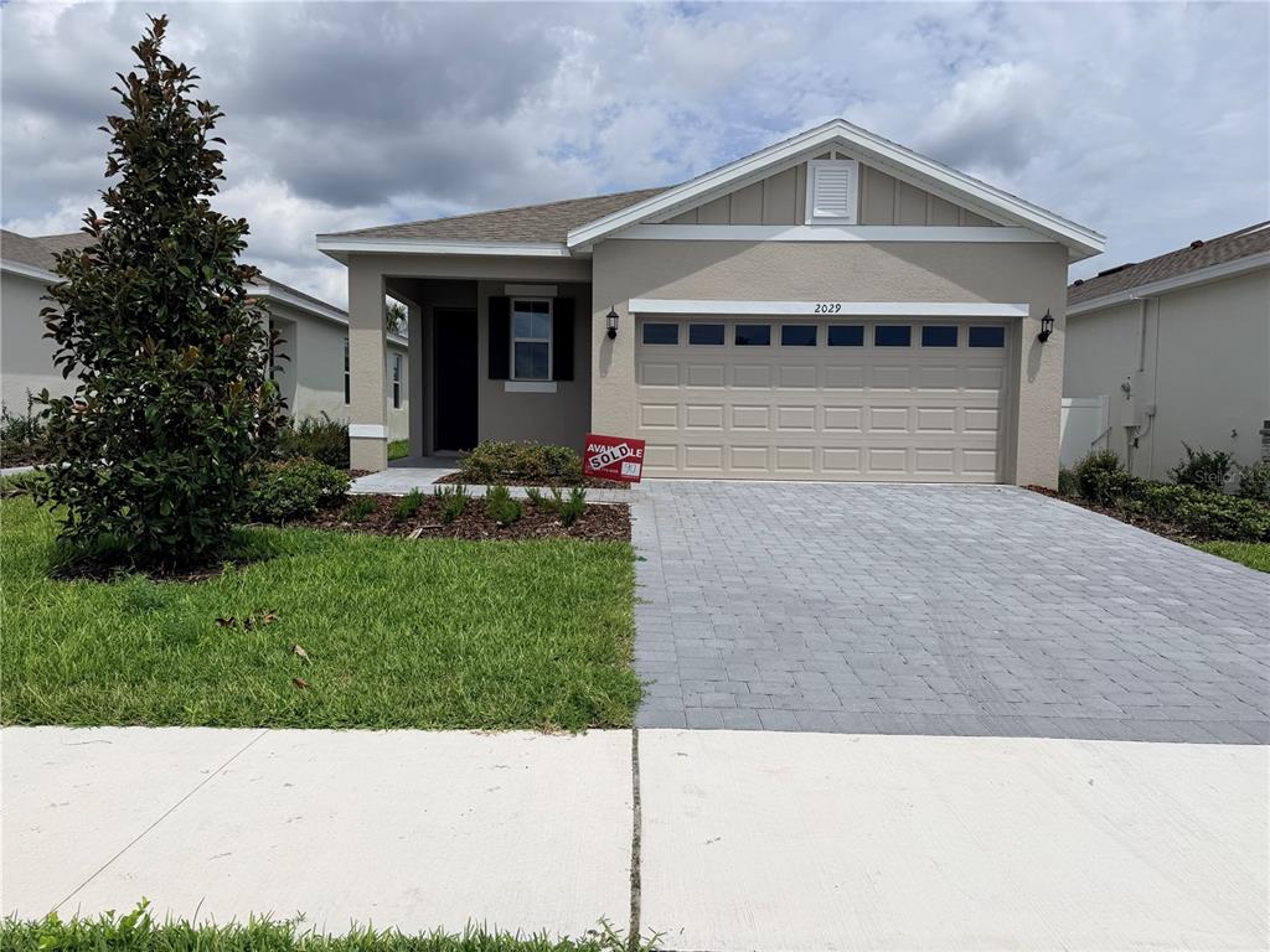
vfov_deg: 56.8
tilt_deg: -3.7
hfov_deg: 71.6
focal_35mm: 24
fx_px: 881
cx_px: 635
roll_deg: -0.6
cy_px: 476
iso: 80
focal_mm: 6.76
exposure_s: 1/17544
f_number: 1.78
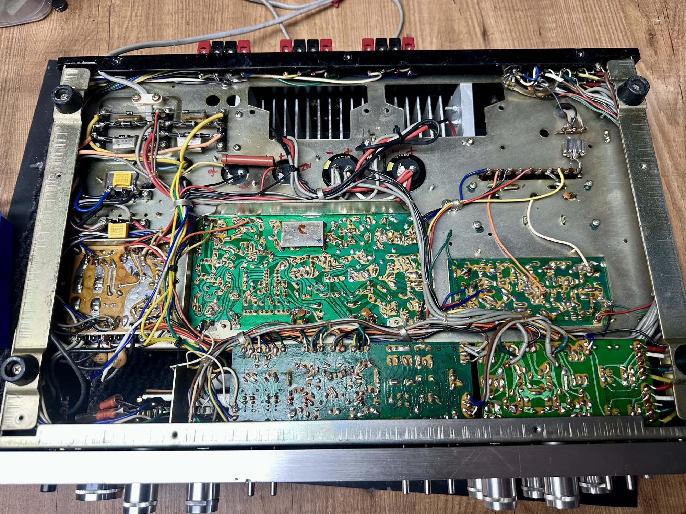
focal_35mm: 24
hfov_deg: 71.6
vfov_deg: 56.8
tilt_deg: -74.5
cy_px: 257
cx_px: 343
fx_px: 476
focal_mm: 6.86
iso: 125
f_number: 1.78
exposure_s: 1/100
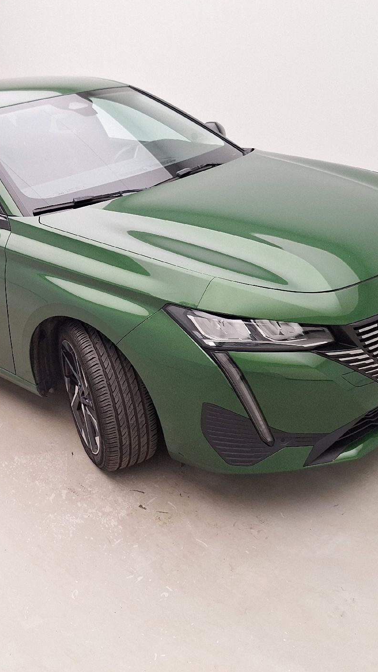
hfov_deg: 33.9
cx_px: 92
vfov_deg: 58.0
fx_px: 606
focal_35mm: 34
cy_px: 331
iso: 64
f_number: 1.8
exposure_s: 1/100
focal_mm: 5.54
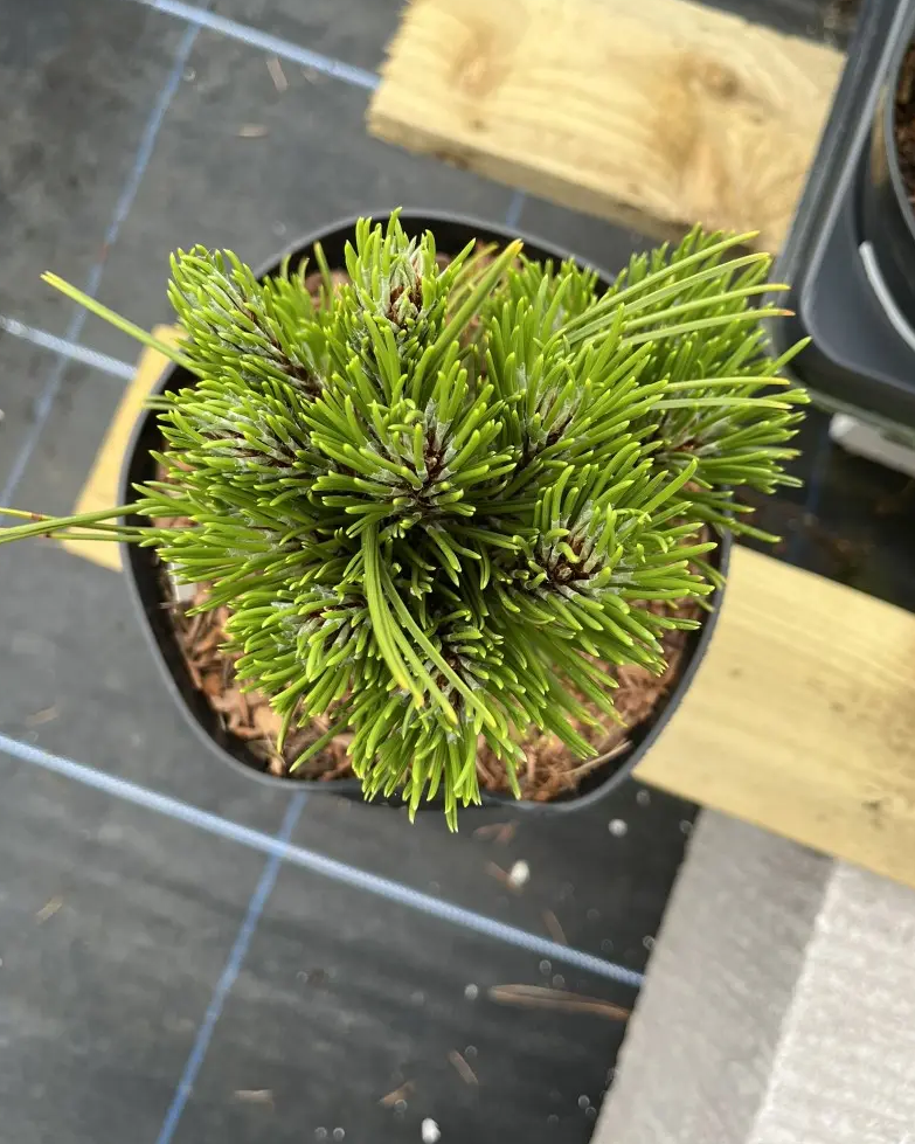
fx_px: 948
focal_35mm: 28
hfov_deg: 51.5
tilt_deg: -82.4
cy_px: 543
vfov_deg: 62.2
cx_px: 456
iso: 50
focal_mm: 5.1
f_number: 1.6
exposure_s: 1/710
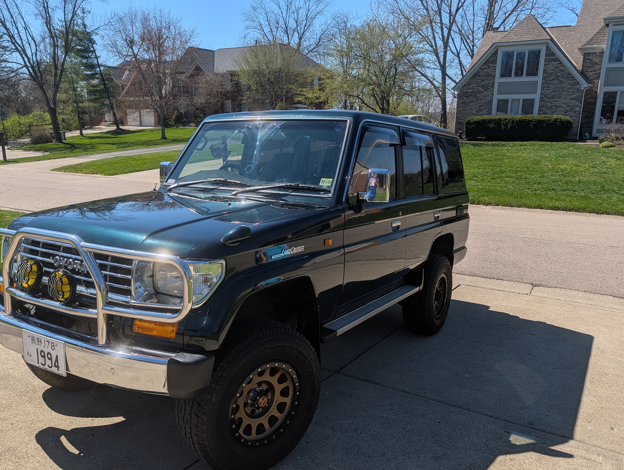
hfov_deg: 63.3
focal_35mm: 28
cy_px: 269
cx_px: 292
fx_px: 505
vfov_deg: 49.7
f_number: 1.68
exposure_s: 1/9901
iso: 21
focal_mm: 6.9
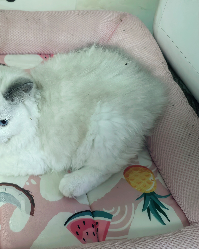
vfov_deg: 41.2
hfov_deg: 32.5
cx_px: 38
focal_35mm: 45
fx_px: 331
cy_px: 126
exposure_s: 1/50
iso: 250
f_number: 1.4
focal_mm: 5.75
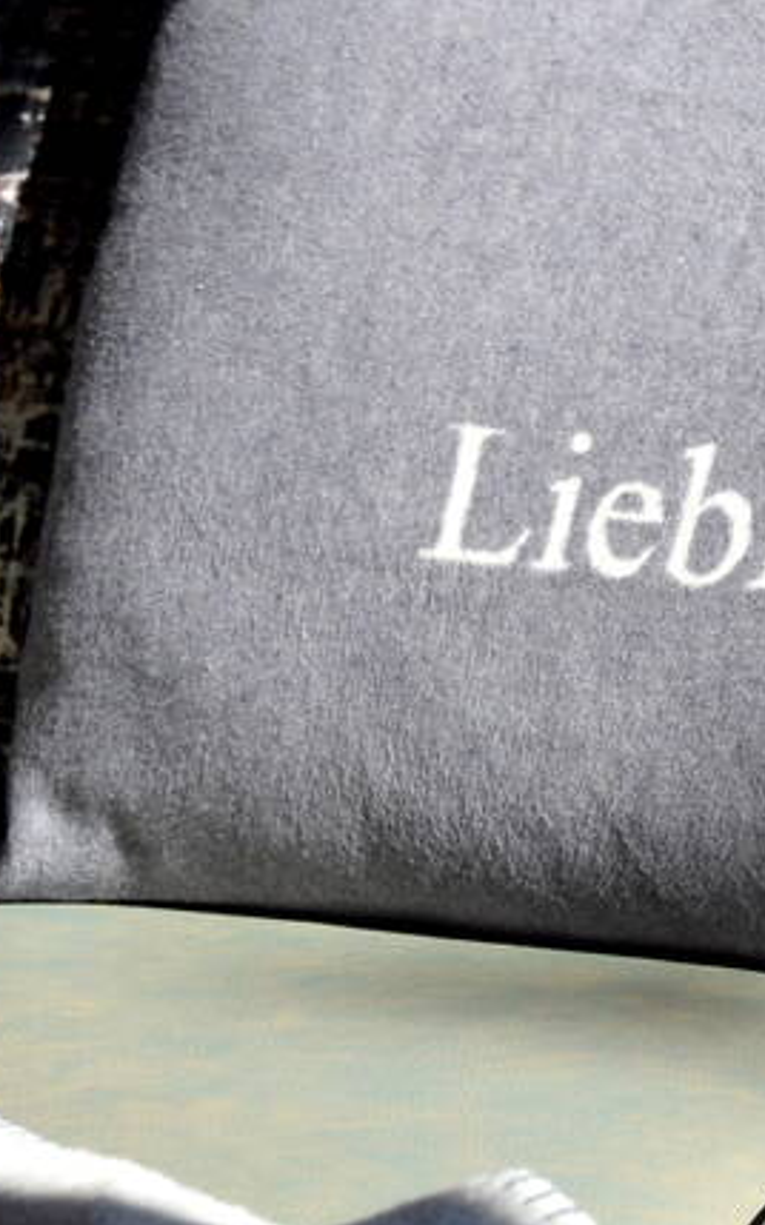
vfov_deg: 11.8
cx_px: 1019
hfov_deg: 7.3
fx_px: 5940
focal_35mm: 178
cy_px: 764
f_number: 9
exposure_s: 1/320
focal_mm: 50
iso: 200
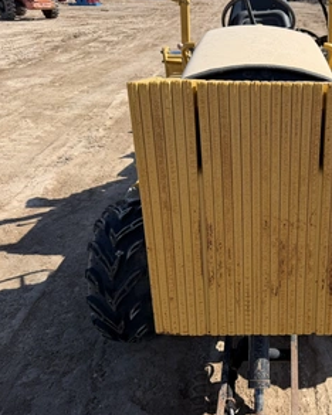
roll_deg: -2.3
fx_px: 393
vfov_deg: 55.7
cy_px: 207
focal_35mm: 32
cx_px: 270
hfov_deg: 43.4
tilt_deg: -27.2
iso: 80
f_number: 1.78
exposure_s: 1/3145
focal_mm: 6.76
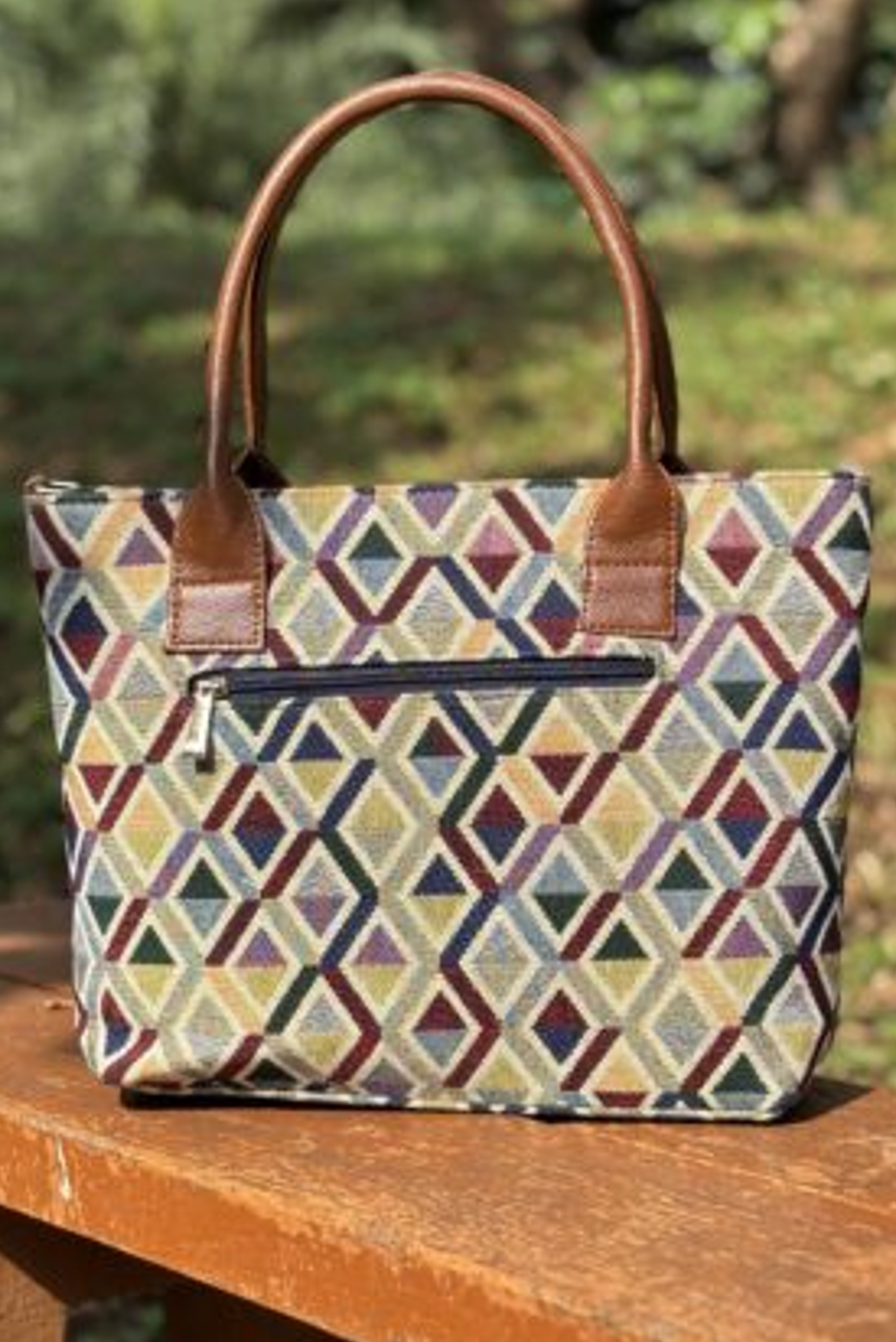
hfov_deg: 19.5
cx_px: 427
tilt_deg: -4.1
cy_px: 705
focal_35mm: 70
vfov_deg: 28.8
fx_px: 2611
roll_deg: +0.1
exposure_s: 1/1418
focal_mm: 5.96
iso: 32
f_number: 1.6
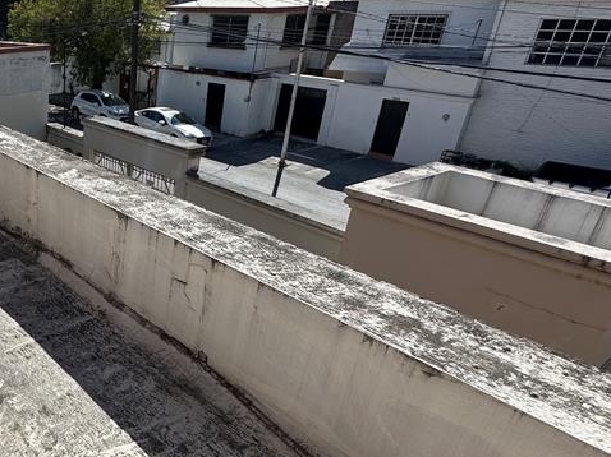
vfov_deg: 46.6
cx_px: 42
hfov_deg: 51.6
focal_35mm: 30
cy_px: 262
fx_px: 529
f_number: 2.2
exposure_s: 1/2747
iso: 50
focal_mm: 2.22
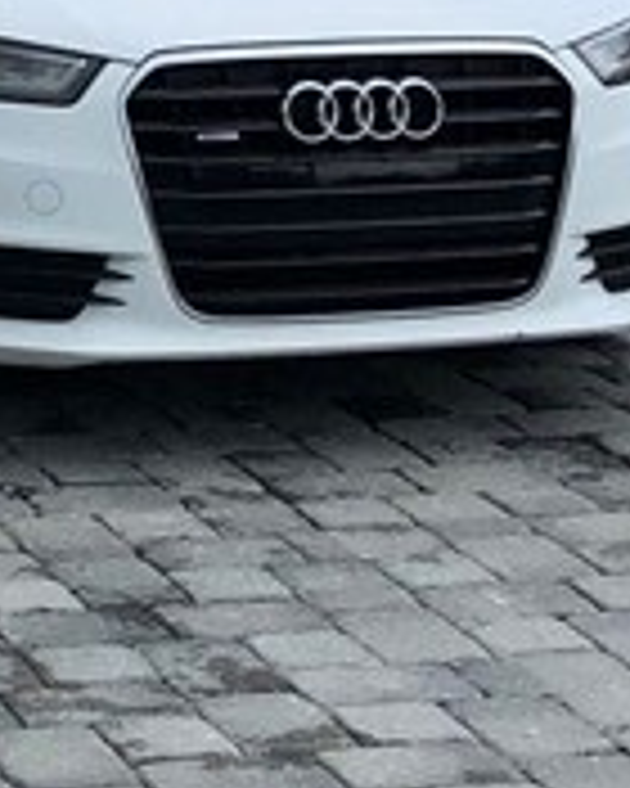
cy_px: -324
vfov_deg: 11.6
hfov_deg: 9.4
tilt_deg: -3.5
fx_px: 3729
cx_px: -302
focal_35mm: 160
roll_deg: +0.3
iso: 20
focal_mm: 3.99
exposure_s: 1/1245
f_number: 1.8
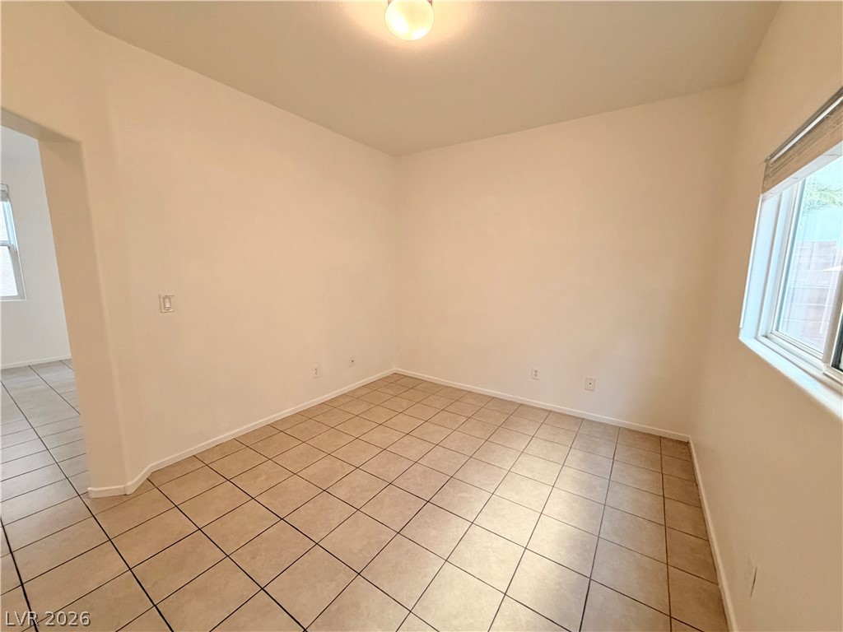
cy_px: 316
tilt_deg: -8.6
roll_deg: -0.5
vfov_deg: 85.7
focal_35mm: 14
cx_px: 422
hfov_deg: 102.1
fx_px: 341
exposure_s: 1/120
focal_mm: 2.22
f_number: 2.2
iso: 250
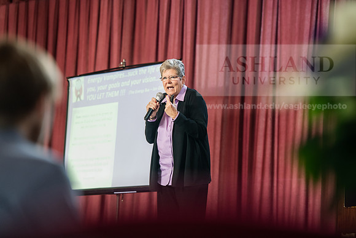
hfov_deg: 15.2
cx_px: 178
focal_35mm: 135
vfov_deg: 10.2
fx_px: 1335
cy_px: 119
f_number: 3.2
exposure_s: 1/200
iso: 1600
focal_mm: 135
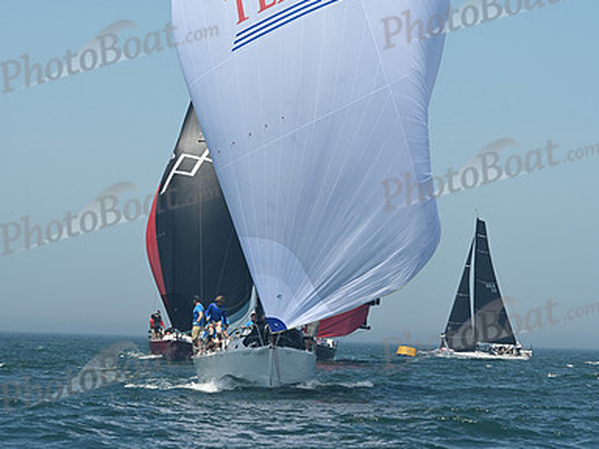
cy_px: 112
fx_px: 3392
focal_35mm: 196
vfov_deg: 7.6
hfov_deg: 10.1
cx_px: 300
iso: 320
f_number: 8
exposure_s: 1/1000
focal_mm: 135
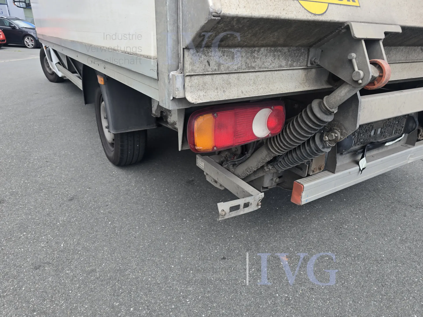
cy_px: 158
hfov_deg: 73.9
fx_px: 281
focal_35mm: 23
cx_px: 212
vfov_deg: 58.9
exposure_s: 1/184
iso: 12
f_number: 1.7
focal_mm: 6.3
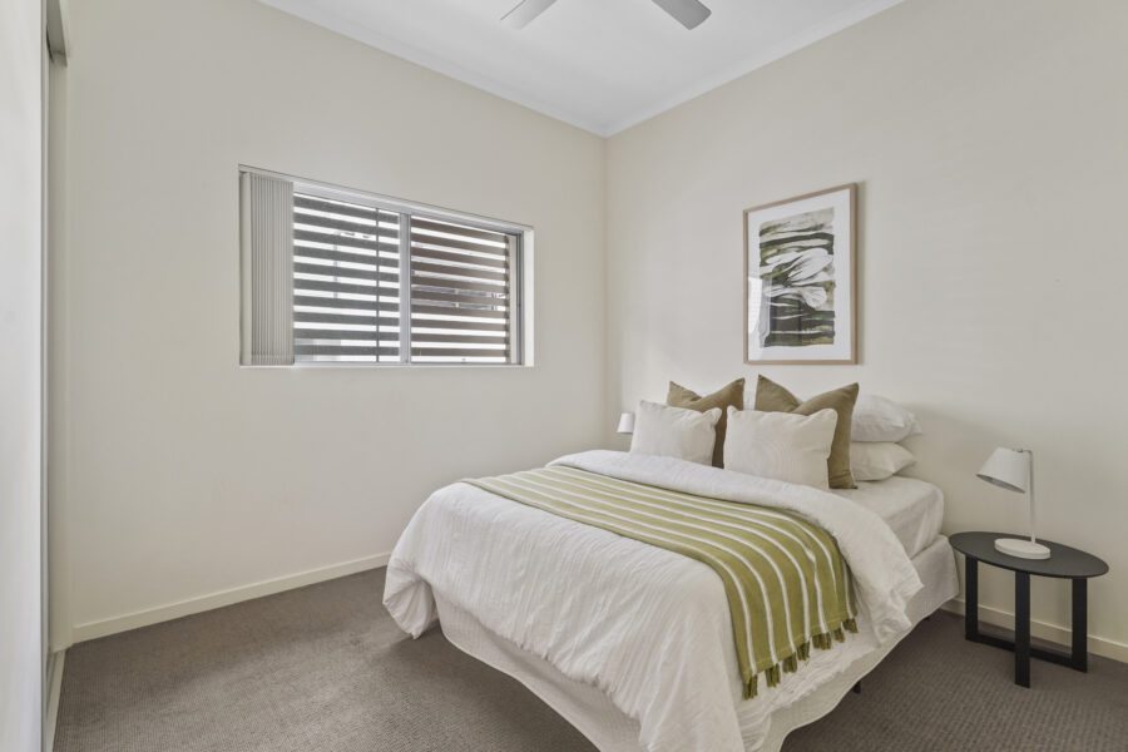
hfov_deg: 96.7
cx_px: 564
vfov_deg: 73.7
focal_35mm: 16
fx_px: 501
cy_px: 376
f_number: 7.1
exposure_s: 1/2.5
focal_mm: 16
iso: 800
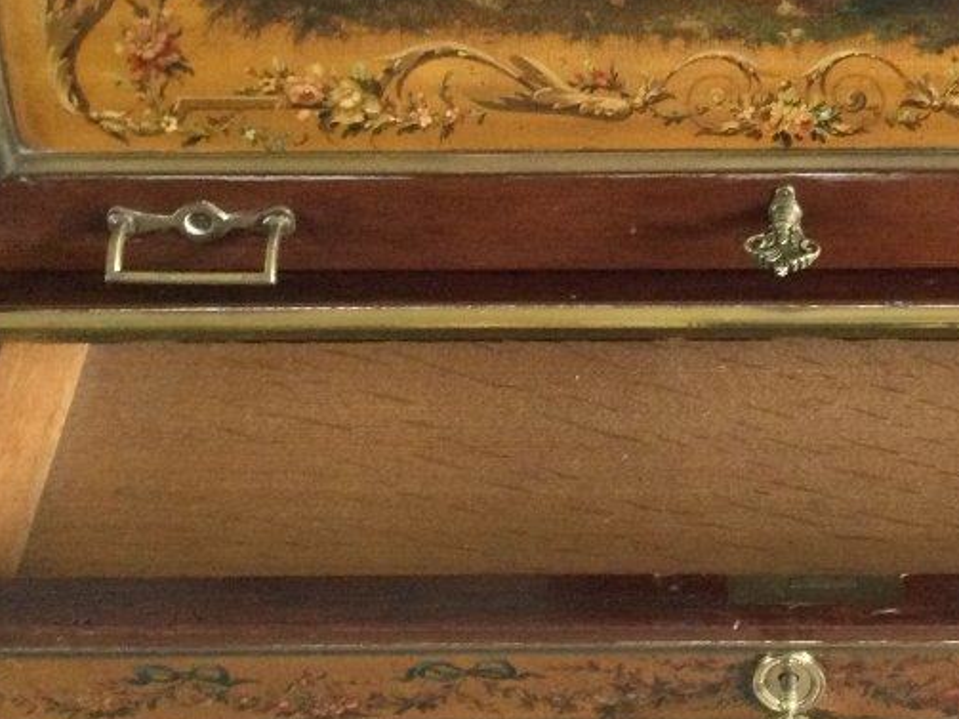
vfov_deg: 19.9
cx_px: 789
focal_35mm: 74
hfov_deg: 25.8
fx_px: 2050
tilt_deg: -48.7
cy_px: 318
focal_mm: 3.3
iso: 200
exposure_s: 1/20
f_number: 2.4
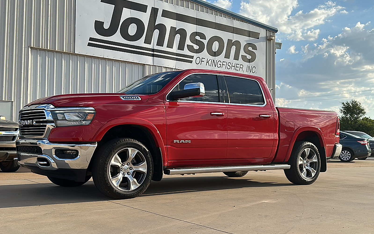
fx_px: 336
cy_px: 121
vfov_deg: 38.3
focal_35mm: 33
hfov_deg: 58.1
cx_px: 187
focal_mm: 6.86
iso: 80
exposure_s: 1/3497
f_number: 1.78
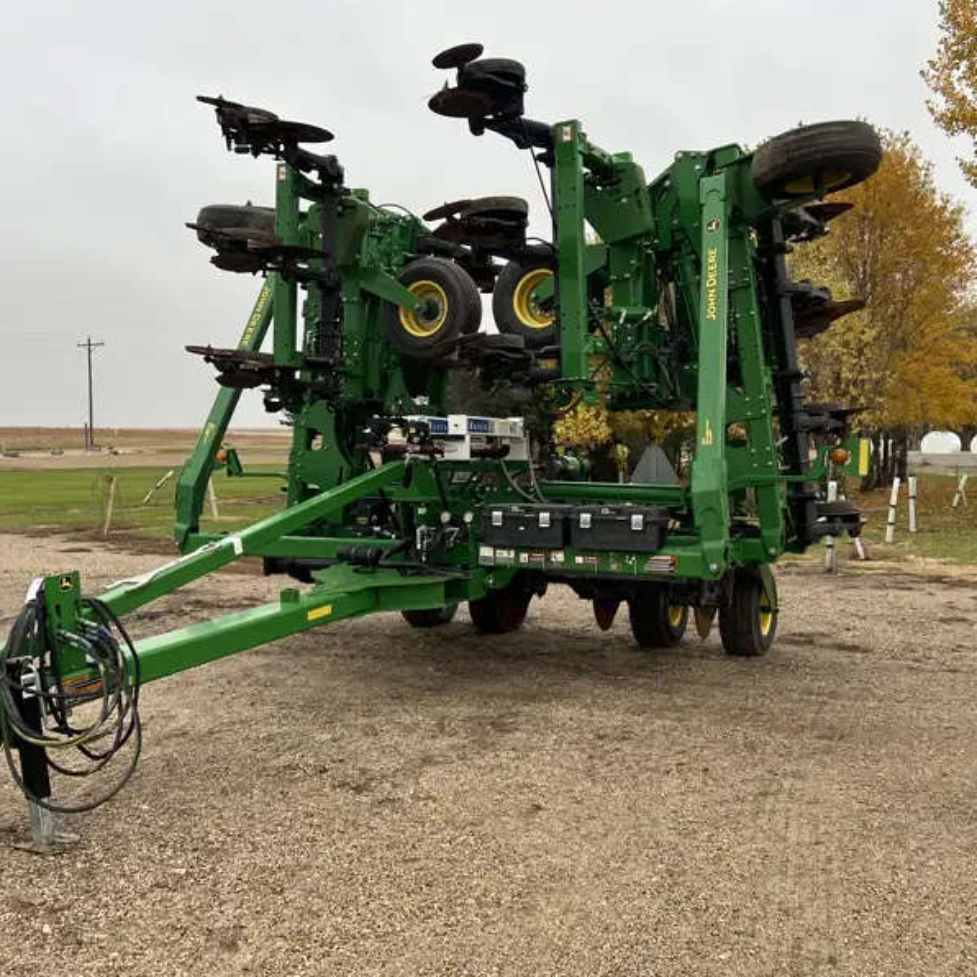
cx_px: 470
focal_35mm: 37
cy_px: 503
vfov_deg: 44.9
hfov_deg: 44.9
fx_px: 1181
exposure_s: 1/397
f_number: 1.5
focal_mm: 5.7
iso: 50
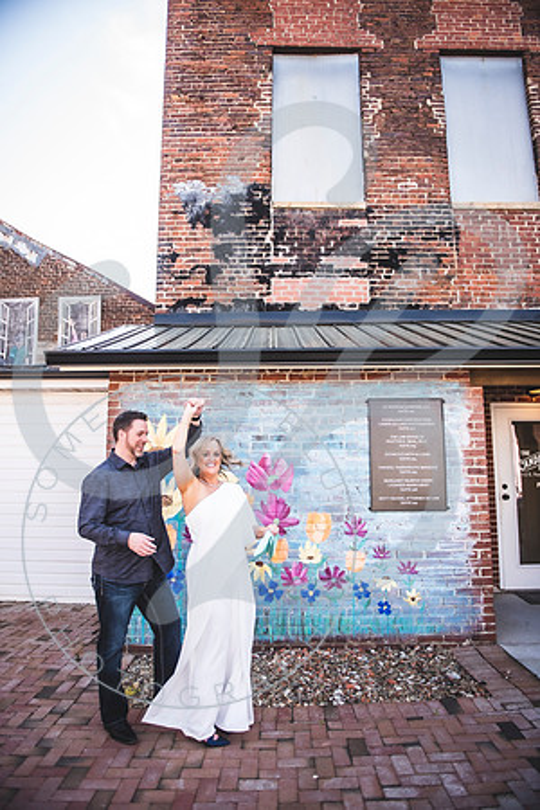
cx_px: 270
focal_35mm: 24
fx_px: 540
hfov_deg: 53.1
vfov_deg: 73.7
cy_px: 405
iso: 100
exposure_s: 1/400
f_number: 2.8
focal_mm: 24
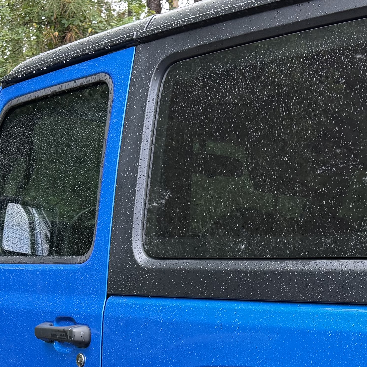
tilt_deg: -12.2
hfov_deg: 21.0
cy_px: 483
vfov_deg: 19.4
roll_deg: +0.3
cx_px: 274
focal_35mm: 82
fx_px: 984
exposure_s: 1/125
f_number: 1.78
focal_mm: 6.76
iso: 100
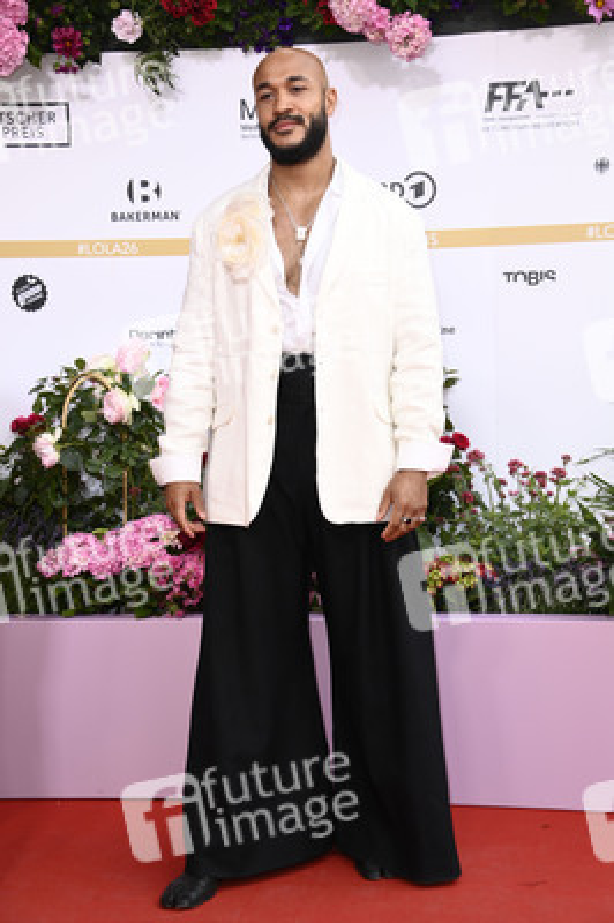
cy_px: 462
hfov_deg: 20.0
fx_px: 1743
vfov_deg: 29.7
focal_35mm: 68
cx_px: 307
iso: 640
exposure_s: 1/250
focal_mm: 68
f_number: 5.6
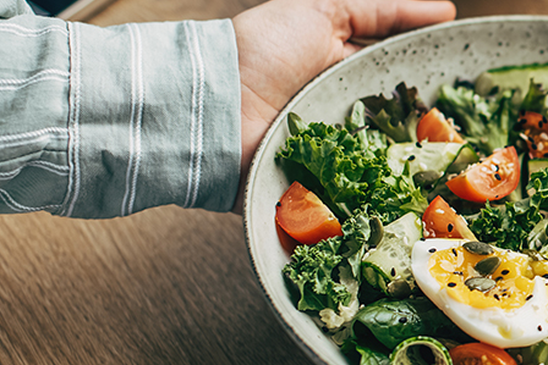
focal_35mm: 134
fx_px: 2040
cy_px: 190
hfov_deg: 14.6
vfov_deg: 10.2
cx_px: 709
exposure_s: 1/200
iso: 100
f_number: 2.5
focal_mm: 50
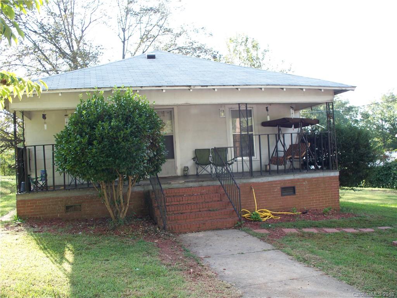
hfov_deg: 51.4
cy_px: 149
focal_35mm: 36
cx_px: 198
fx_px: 413
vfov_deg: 39.7
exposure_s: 1/100
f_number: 2.8
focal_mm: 7.54
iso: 64
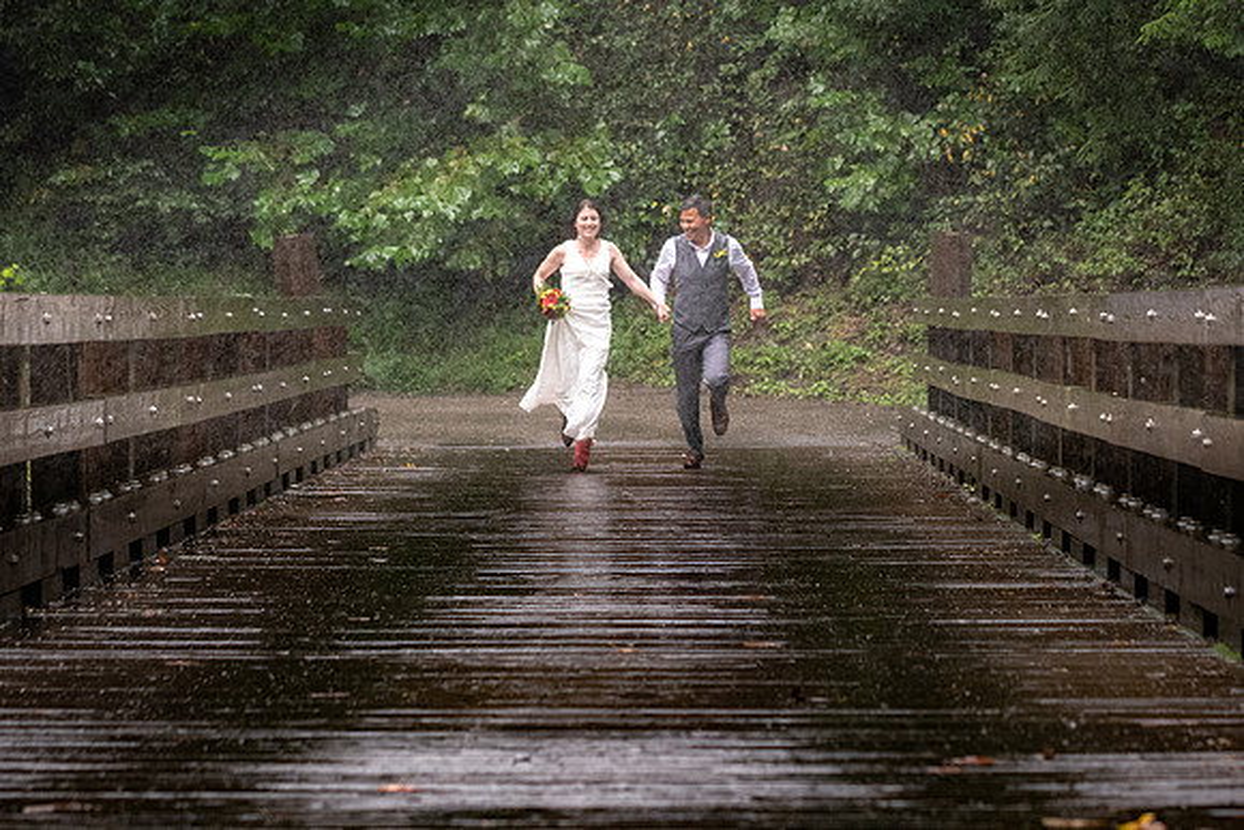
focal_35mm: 152
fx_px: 5242
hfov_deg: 13.5
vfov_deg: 9.1
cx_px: 761
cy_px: 449
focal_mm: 80
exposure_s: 1/800
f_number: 3.5
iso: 4000
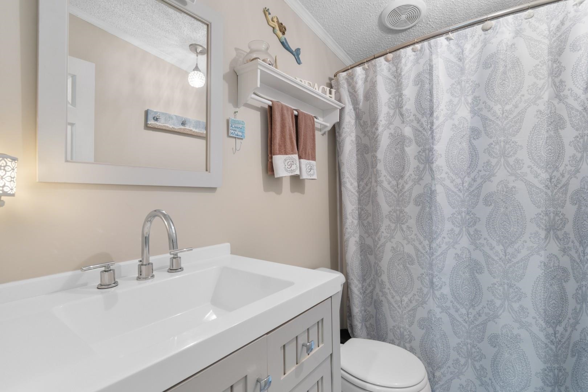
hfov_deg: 96.7
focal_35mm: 16
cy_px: 196
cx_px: 294
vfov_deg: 73.7
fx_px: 261
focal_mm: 11
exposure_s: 1/5
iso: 100
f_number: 4.8
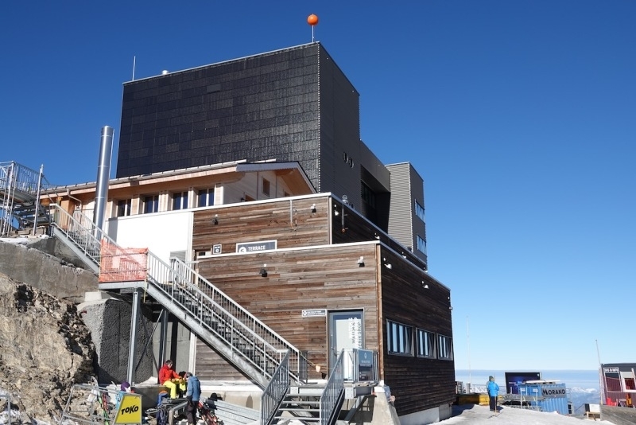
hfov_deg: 57.2
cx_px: 318
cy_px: 212
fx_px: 583
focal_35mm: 33
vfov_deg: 40.0
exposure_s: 1/1000
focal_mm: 12.04
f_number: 4
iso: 100
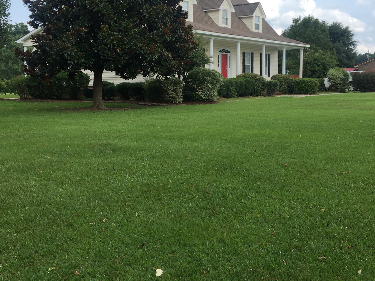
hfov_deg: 38.9
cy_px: 130
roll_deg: +0.7
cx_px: 188
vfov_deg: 29.7
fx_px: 531
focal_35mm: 49
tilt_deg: -3.3
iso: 25
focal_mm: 4.15
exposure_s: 1/999
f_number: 2.2
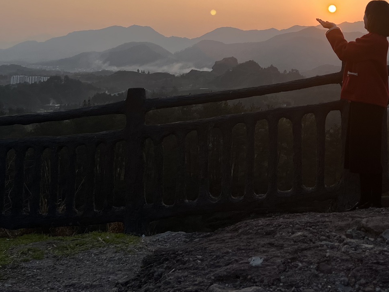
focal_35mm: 54
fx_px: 607
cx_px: 273
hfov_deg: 35.0
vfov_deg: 25.8
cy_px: 8
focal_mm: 5.7
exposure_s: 1/3460
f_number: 1.5
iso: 50
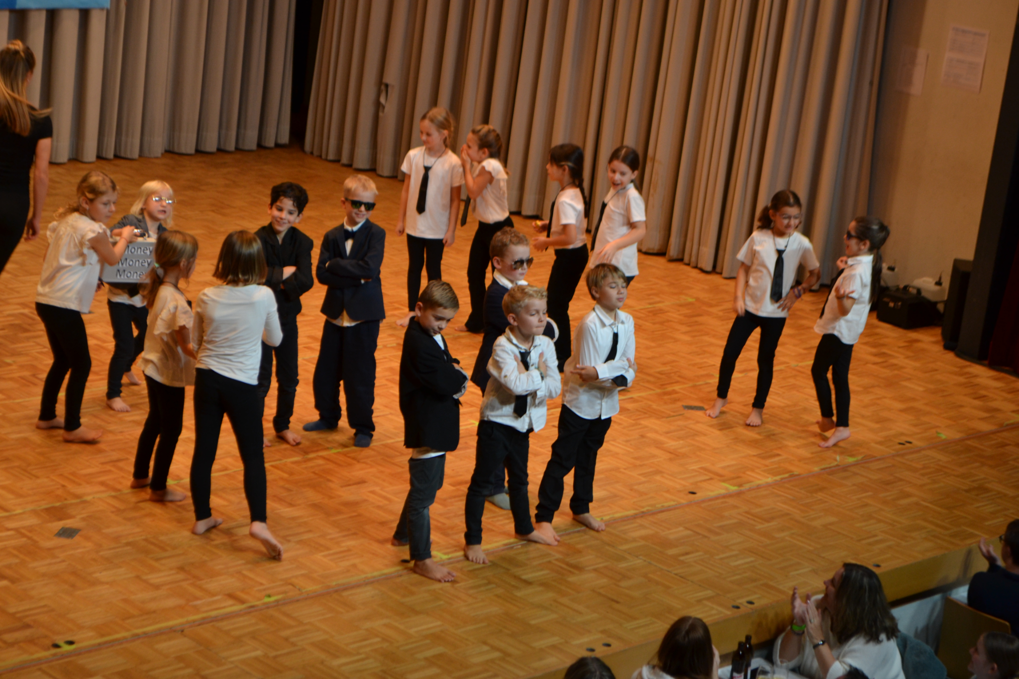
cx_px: 510
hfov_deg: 24.6
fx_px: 2335
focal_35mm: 82
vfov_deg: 16.6
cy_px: 340
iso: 400
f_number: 5.6
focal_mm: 55
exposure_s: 1/80
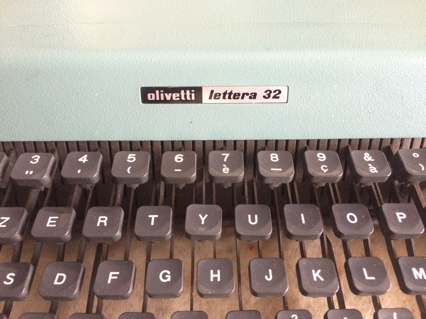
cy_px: 160
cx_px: 213
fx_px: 357
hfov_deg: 61.7
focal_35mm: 29
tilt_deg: -54.0
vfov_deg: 48.2
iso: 320
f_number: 2.2
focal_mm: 4.15
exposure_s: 1/17
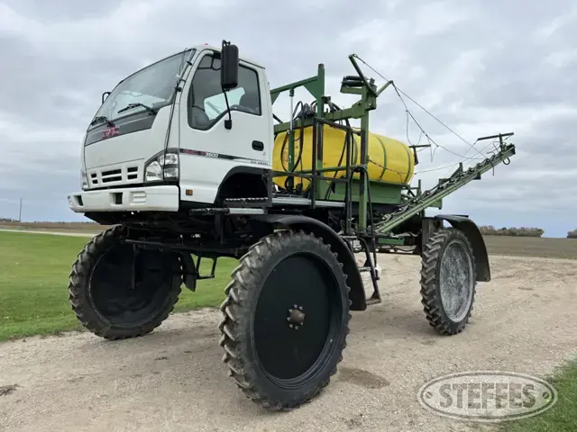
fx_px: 433
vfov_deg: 53.1
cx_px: 288
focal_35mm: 26
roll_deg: -1.1
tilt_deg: +1.9
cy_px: 216
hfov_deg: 67.3
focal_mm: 5.7
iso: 50
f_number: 1.5
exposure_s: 1/1112
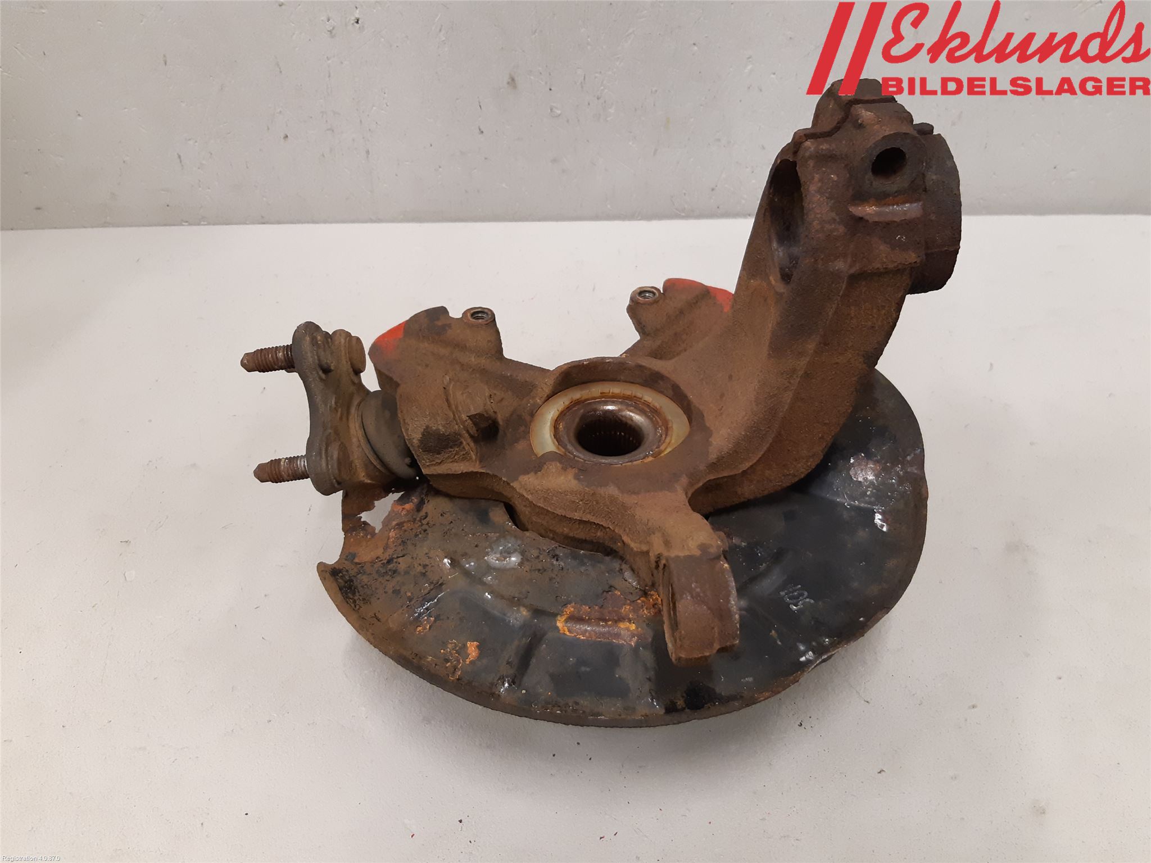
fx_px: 865
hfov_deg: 67.3
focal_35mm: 26
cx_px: 576
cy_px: 432
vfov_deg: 53.1
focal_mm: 3.93
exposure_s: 1/50
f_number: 1.7
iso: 200
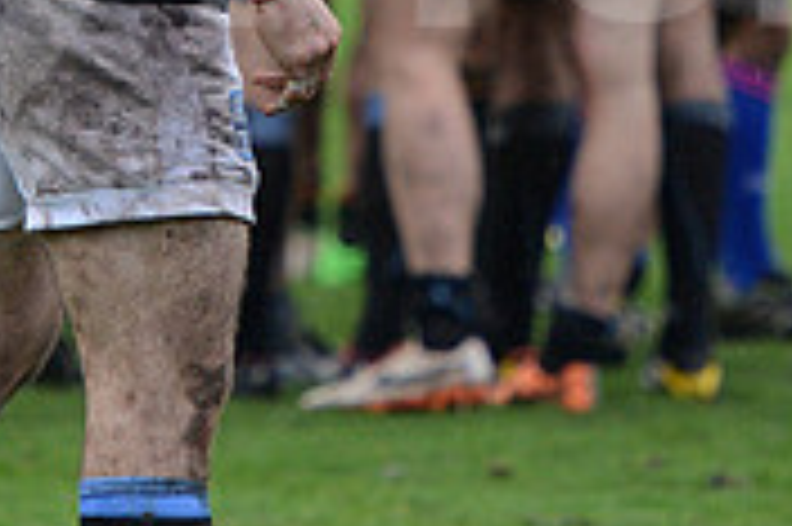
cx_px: 562
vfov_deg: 1.9
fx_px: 15957
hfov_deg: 2.8
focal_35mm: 726
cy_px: -128
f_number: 4
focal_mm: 220
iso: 2000
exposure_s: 1/500
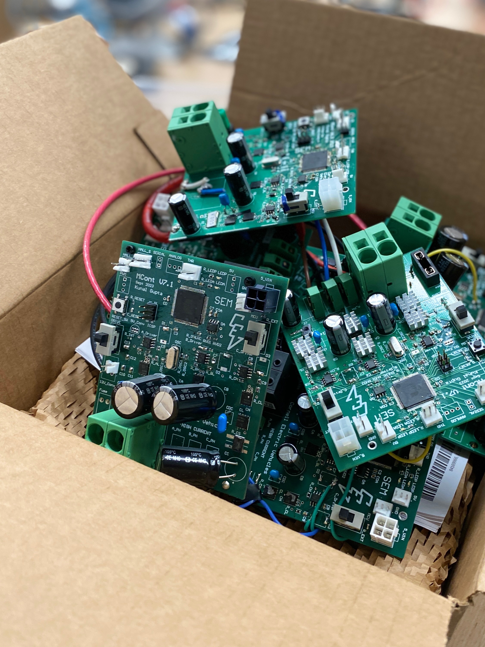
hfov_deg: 40.6
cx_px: 283
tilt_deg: -40.6
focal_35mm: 35
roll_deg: -4.5
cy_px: 325
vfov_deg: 52.6
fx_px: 654
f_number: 1.8
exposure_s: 1/60
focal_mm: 4.25
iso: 160
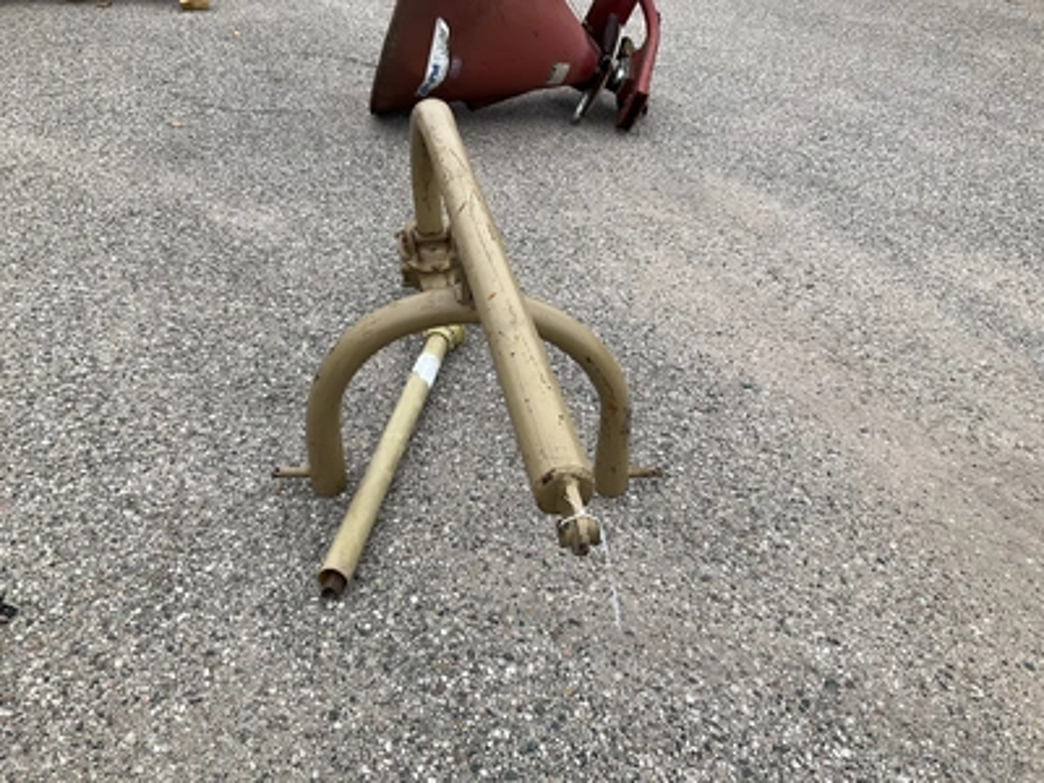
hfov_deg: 61.7
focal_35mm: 29
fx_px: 875
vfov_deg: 48.2
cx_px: 522
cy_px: 392
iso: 25
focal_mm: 3
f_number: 1.8
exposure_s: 1/469
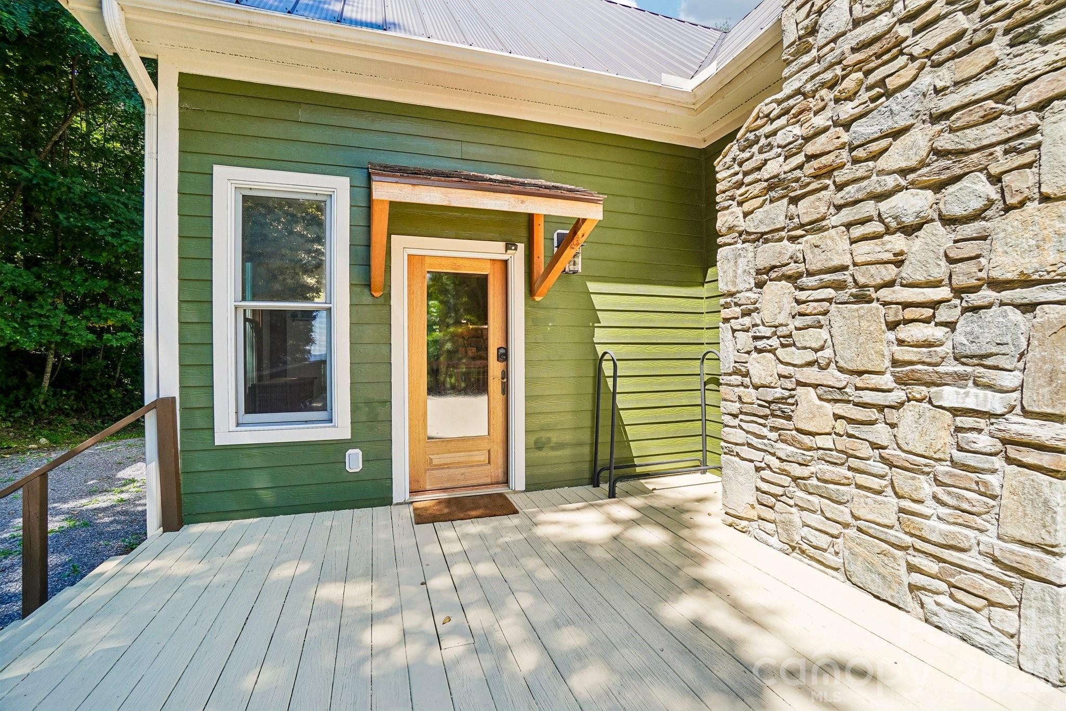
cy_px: 356
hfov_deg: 100.4
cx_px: 533
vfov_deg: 77.3
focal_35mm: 15
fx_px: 444
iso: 100
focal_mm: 10
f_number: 8
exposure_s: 1/80
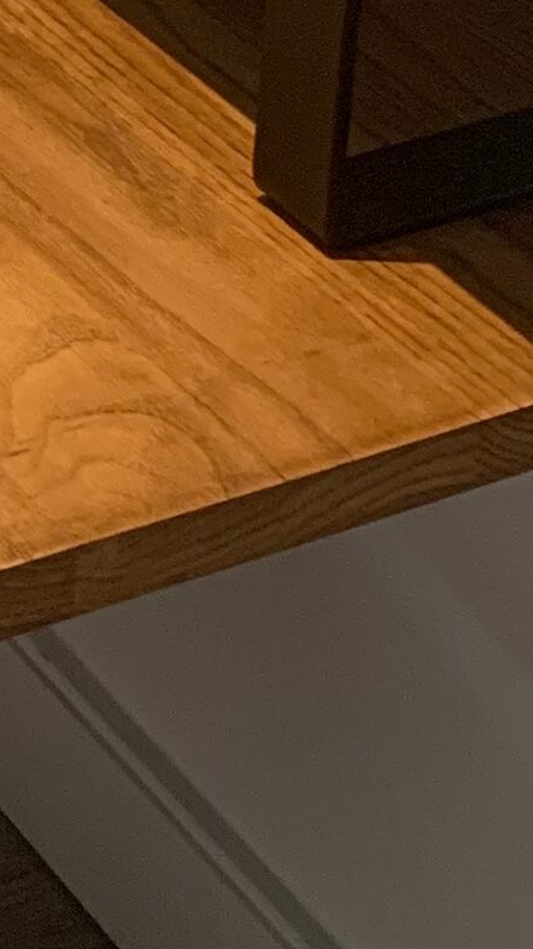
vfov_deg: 25.8
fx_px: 1961
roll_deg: +3.0
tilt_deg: -24.3
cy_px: 7
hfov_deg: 14.7
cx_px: -206
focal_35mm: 78
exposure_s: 1/50
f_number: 1.8
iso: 125
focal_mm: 4.25
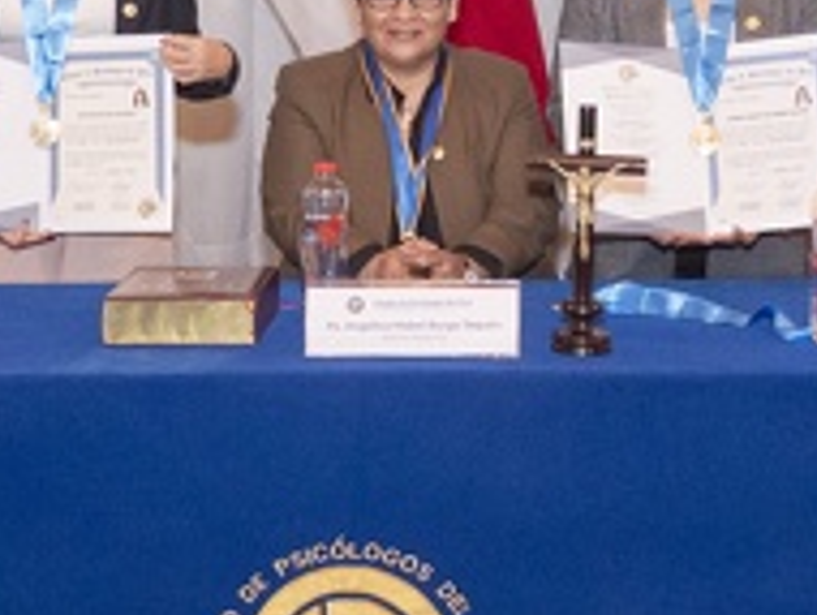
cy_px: 116
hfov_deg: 19.6
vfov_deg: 14.7
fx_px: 2363
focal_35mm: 100
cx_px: 460
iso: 1600
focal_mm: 12
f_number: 2.8
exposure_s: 1/125
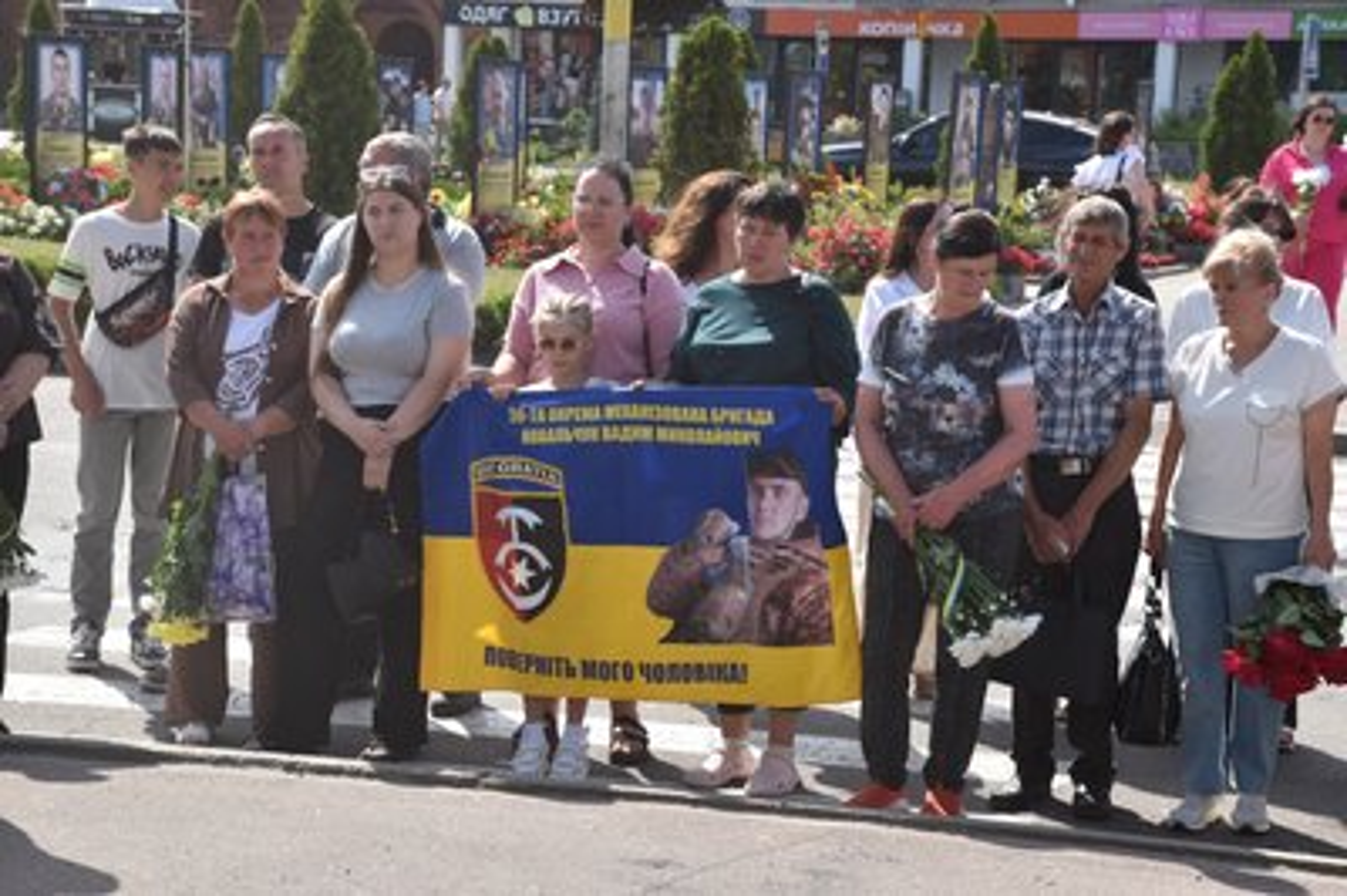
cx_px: 674
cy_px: 448
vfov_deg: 15.2
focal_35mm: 90
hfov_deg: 22.6
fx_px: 3365
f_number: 9
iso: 200
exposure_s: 1/320
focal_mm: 60
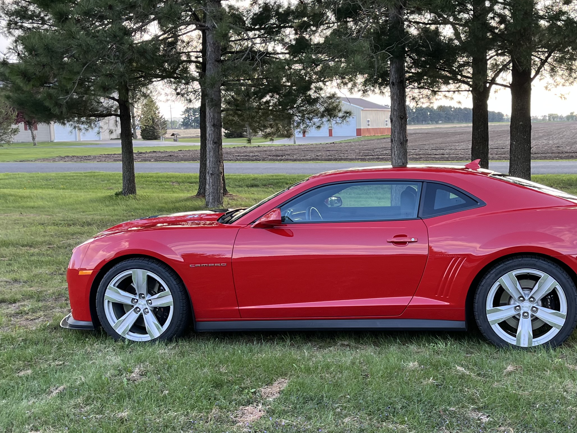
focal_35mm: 51
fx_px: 850
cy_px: 277
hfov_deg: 37.2
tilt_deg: -9.8
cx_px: 368
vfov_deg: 28.4
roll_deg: +1.5
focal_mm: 5.1
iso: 50
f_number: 1.6
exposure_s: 1/164
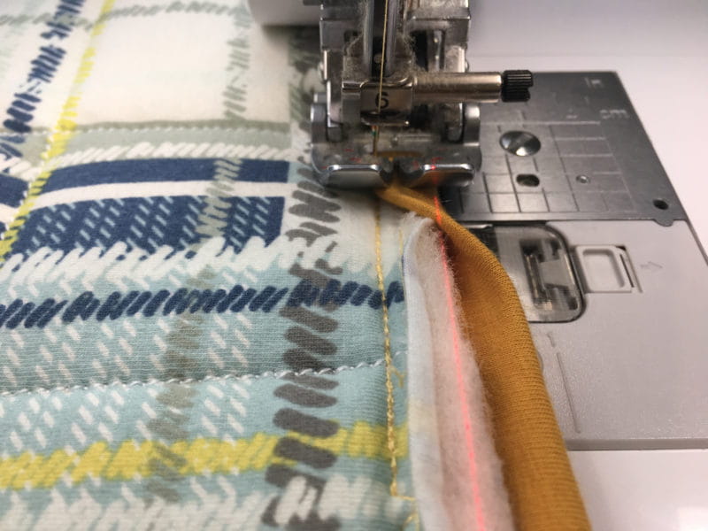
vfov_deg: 48.2
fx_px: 593
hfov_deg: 61.7
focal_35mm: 29
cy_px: 266
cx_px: 354
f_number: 2.2
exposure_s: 1/120
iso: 40
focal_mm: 4.15
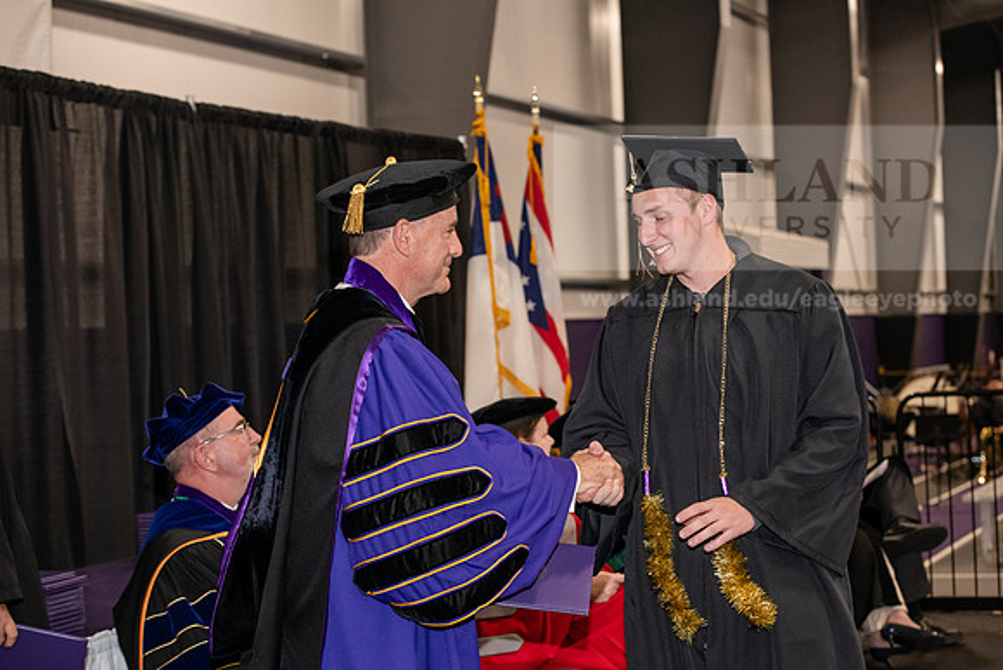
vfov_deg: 19.5
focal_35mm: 70
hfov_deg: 28.8
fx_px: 1951
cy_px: 335
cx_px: 502
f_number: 5
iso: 2500
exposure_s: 1/200
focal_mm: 70
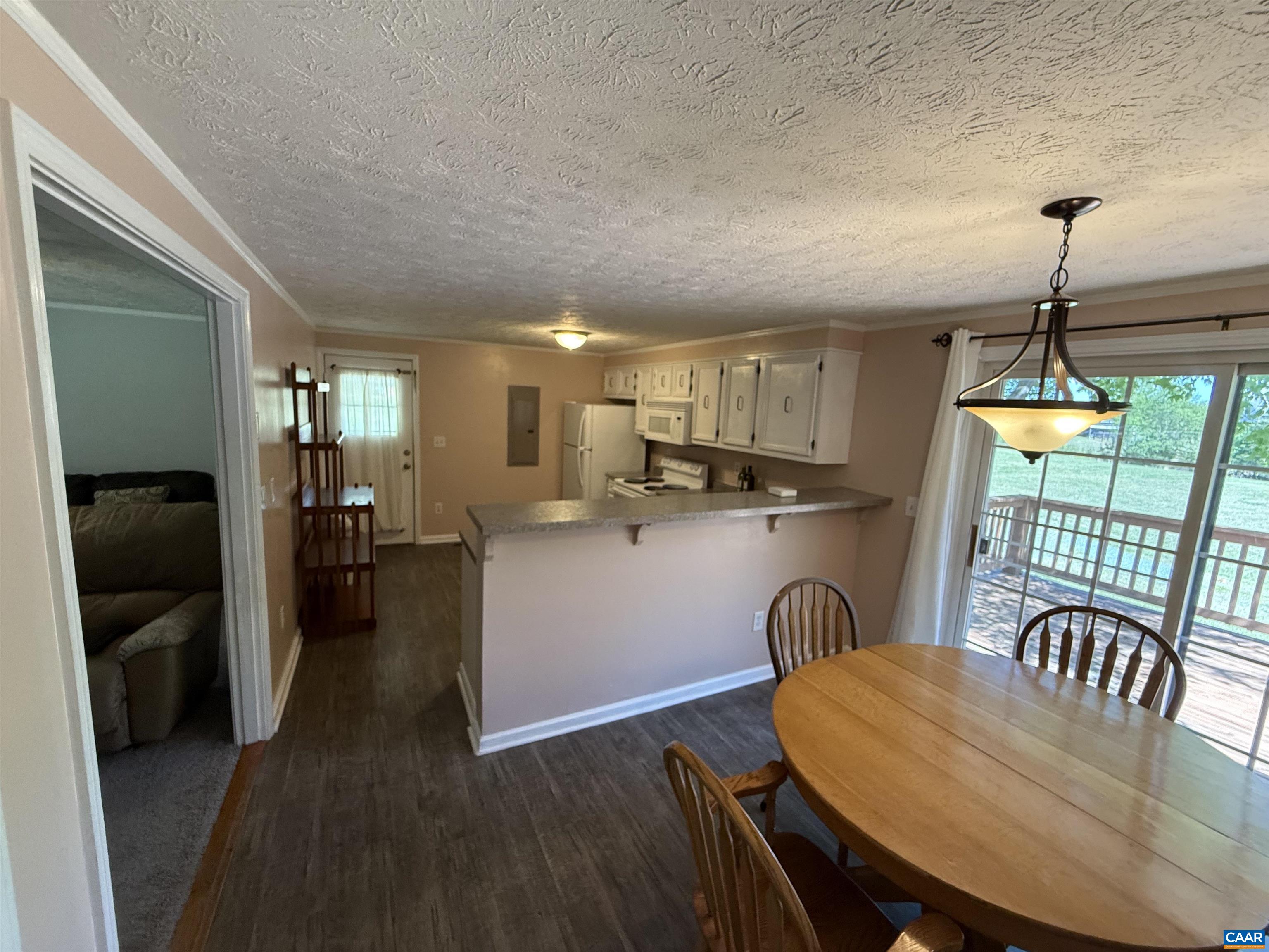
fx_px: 513
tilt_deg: -8.4
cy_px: 476
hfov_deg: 102.1
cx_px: 634
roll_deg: -3.5
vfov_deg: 85.7
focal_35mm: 14
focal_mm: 2.22
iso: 250
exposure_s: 1/120
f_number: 2.2
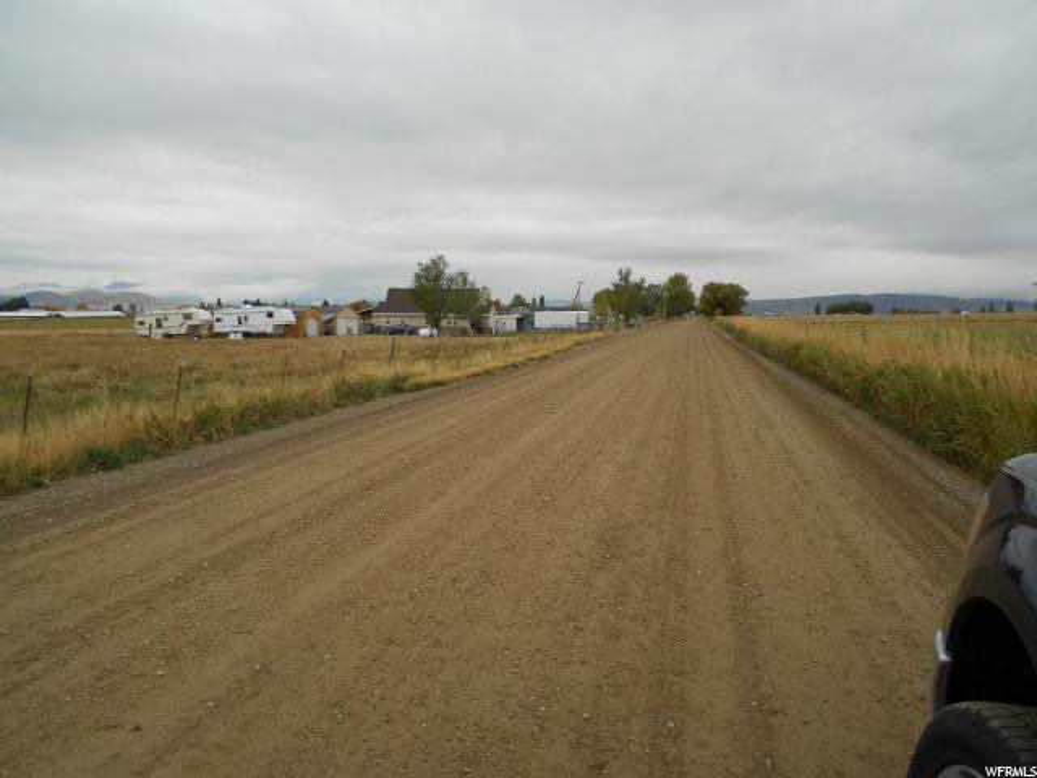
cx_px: 518
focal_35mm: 26
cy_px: 389
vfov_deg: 53.1
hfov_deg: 67.3
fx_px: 779
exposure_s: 1/100
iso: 80
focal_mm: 4.6
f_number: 3.2
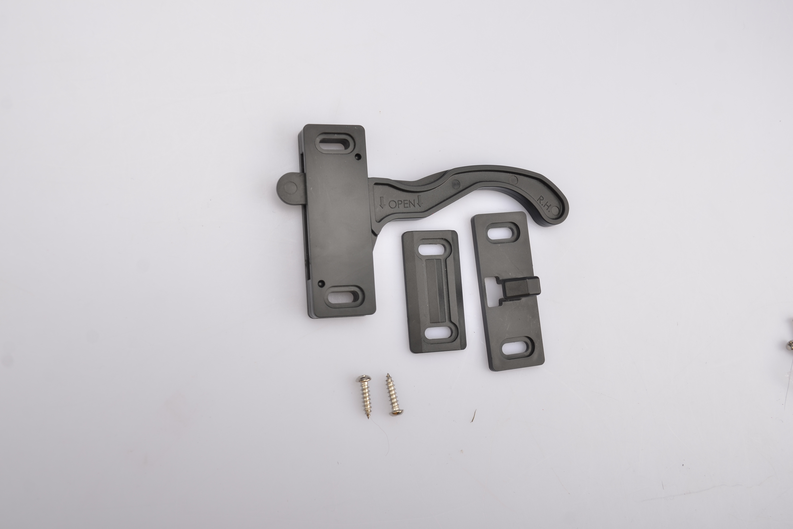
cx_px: 389
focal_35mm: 37
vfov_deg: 35.9
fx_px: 815
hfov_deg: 51.9
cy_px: 268
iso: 100
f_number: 7.1
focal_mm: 24
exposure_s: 1/200
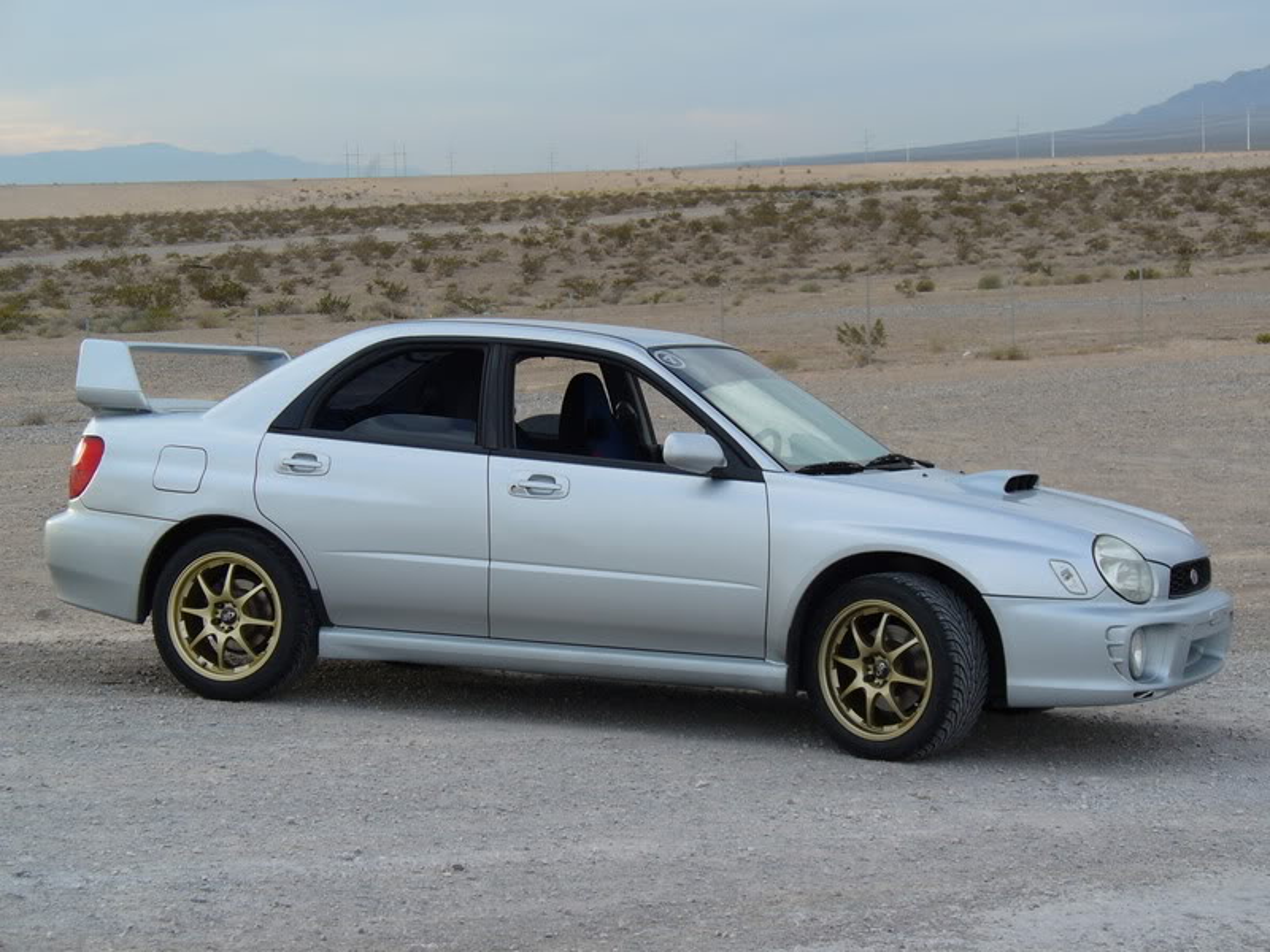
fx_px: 2862
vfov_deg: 18.9
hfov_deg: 25.0
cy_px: 476
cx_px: 635
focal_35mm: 78
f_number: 3.3
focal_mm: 12.8
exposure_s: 1/250
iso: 64
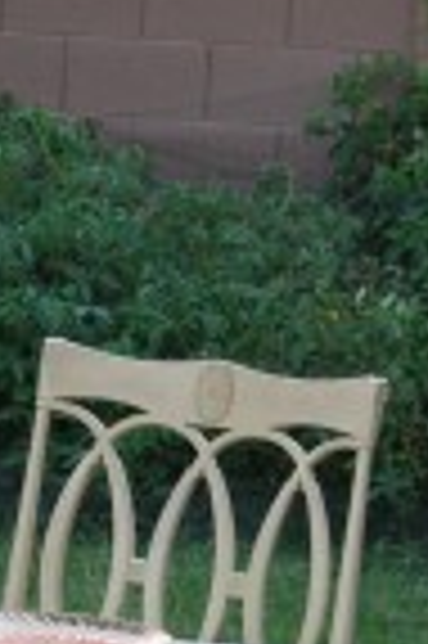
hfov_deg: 6.4
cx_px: 68
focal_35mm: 214
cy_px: 306
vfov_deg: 9.6
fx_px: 3825
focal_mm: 34
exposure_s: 1/60
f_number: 4.5
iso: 200
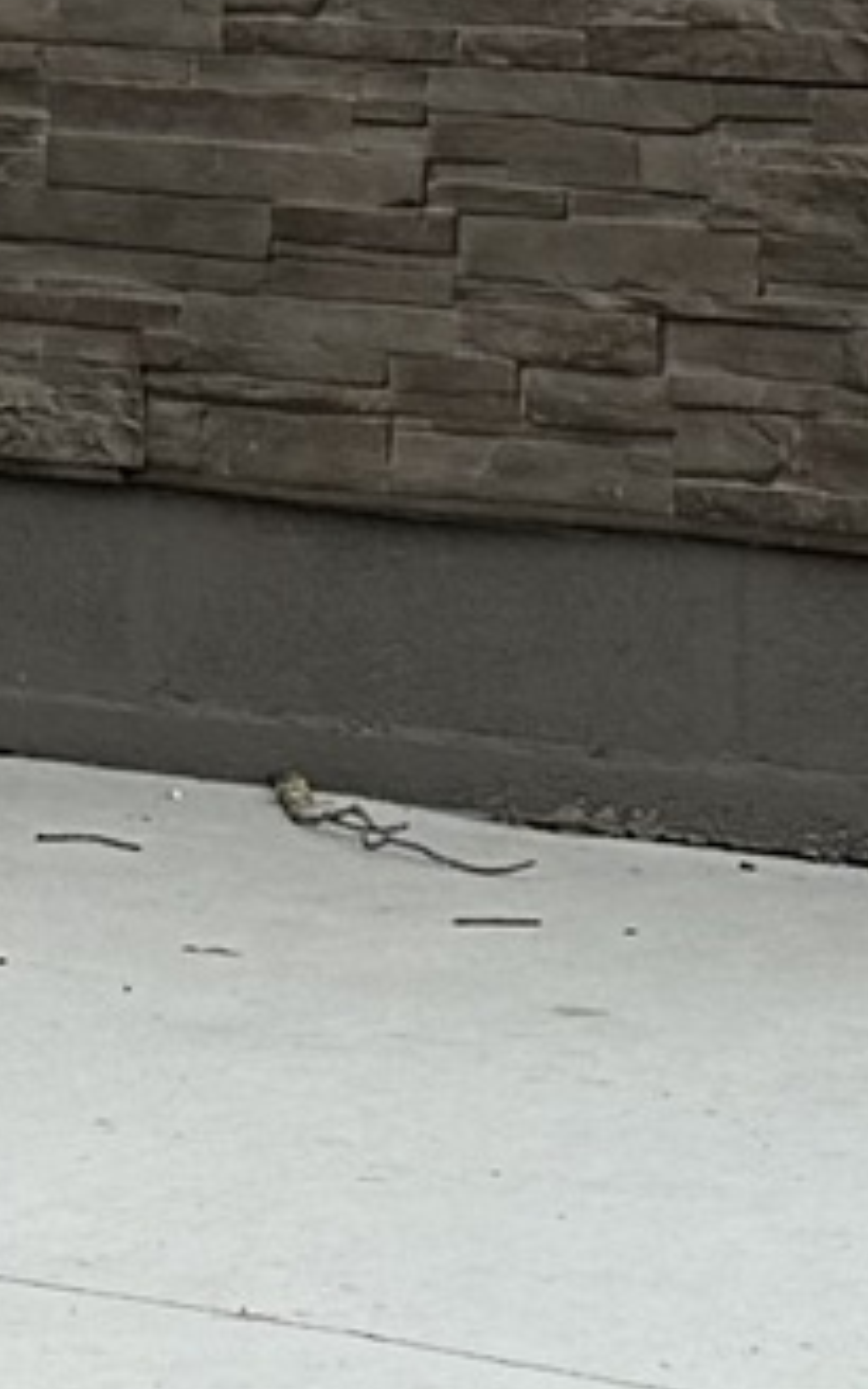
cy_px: 0
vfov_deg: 8.8
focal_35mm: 238
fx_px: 9008
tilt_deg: -4.2
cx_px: -2507
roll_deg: -0.7
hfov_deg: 5.0
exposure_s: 1/4975
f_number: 1.78
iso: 80
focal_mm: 6.76
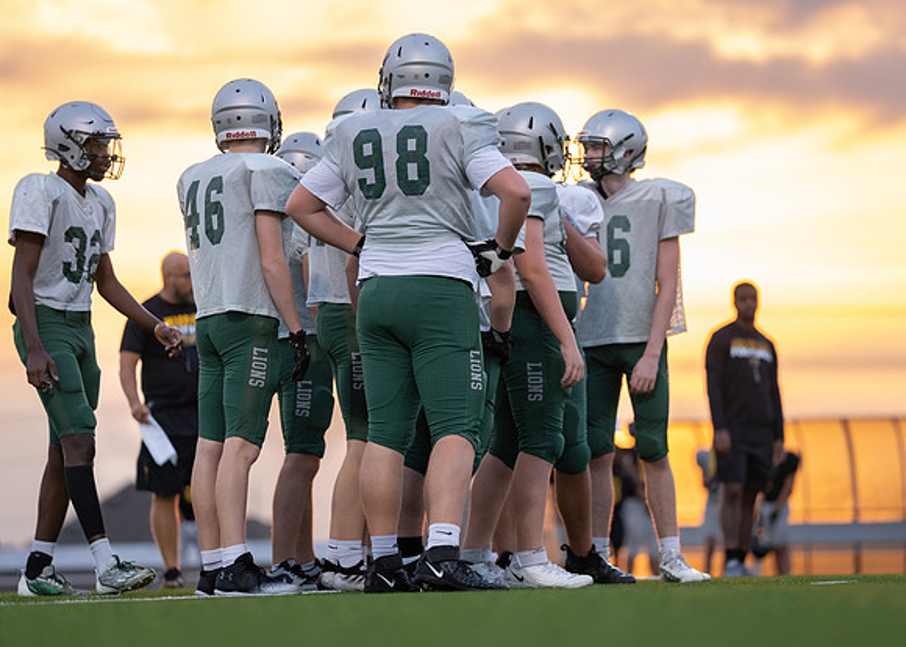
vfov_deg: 6.8
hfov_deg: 9.5
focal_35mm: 211
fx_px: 5440
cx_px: 488
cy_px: 324
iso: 1250
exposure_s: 1/1250
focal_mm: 200
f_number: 2.8
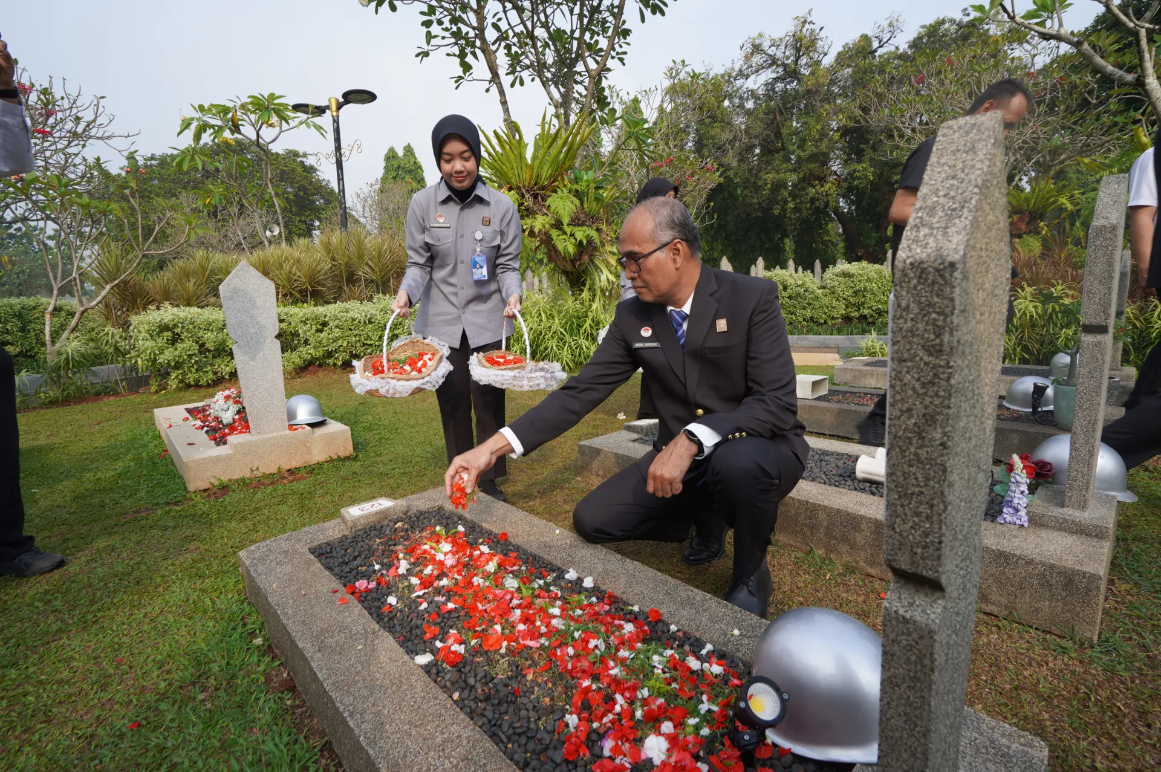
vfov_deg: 73.7
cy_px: 386
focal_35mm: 16
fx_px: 516
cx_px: 580
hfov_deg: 96.8
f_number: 8
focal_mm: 16
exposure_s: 1/100
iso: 100
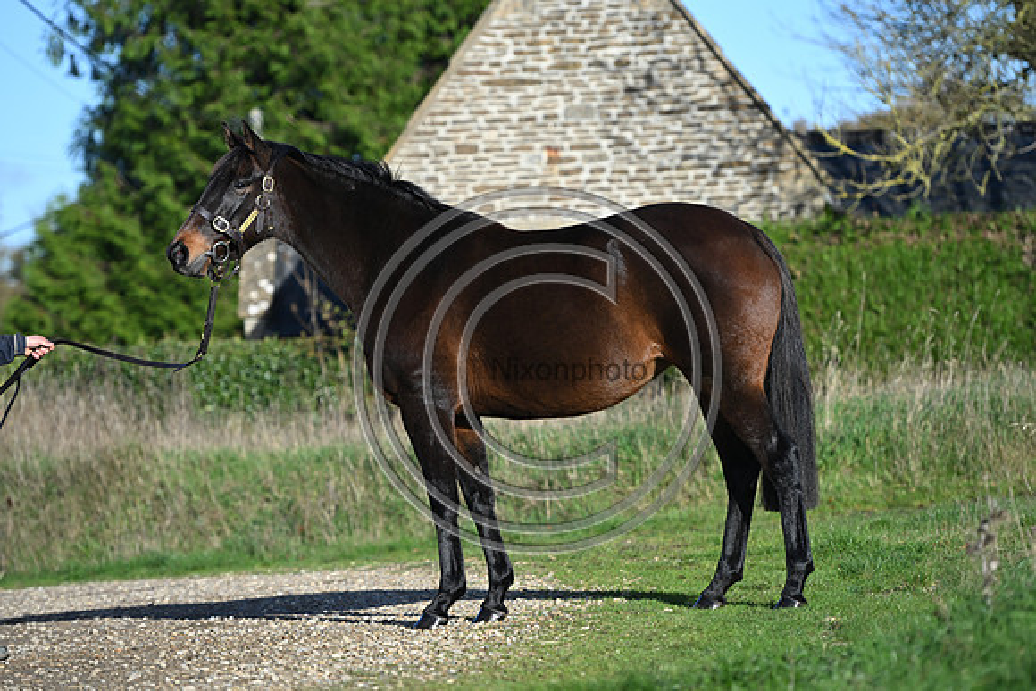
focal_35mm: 155
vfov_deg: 8.9
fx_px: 4461
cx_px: 518
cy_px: 346
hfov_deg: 13.2
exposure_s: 1/1250
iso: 140
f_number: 3.5
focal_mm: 155
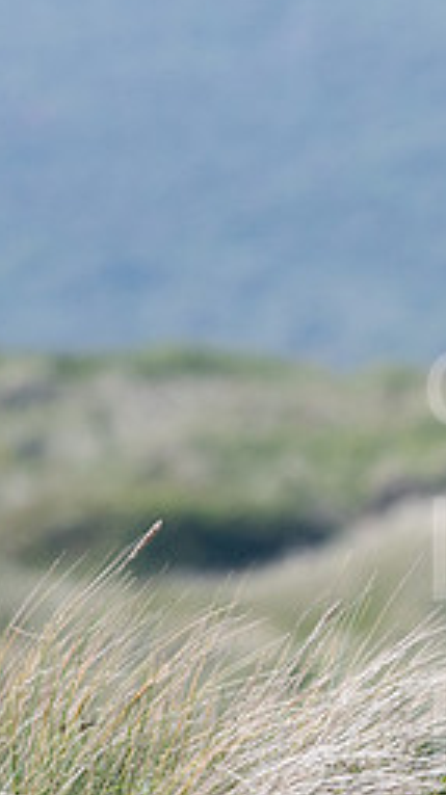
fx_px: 26362
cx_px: 836
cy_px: 578
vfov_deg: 1.7
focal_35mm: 1251
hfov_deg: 1.0
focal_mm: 350
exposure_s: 1/1250
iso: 1000
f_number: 5.6
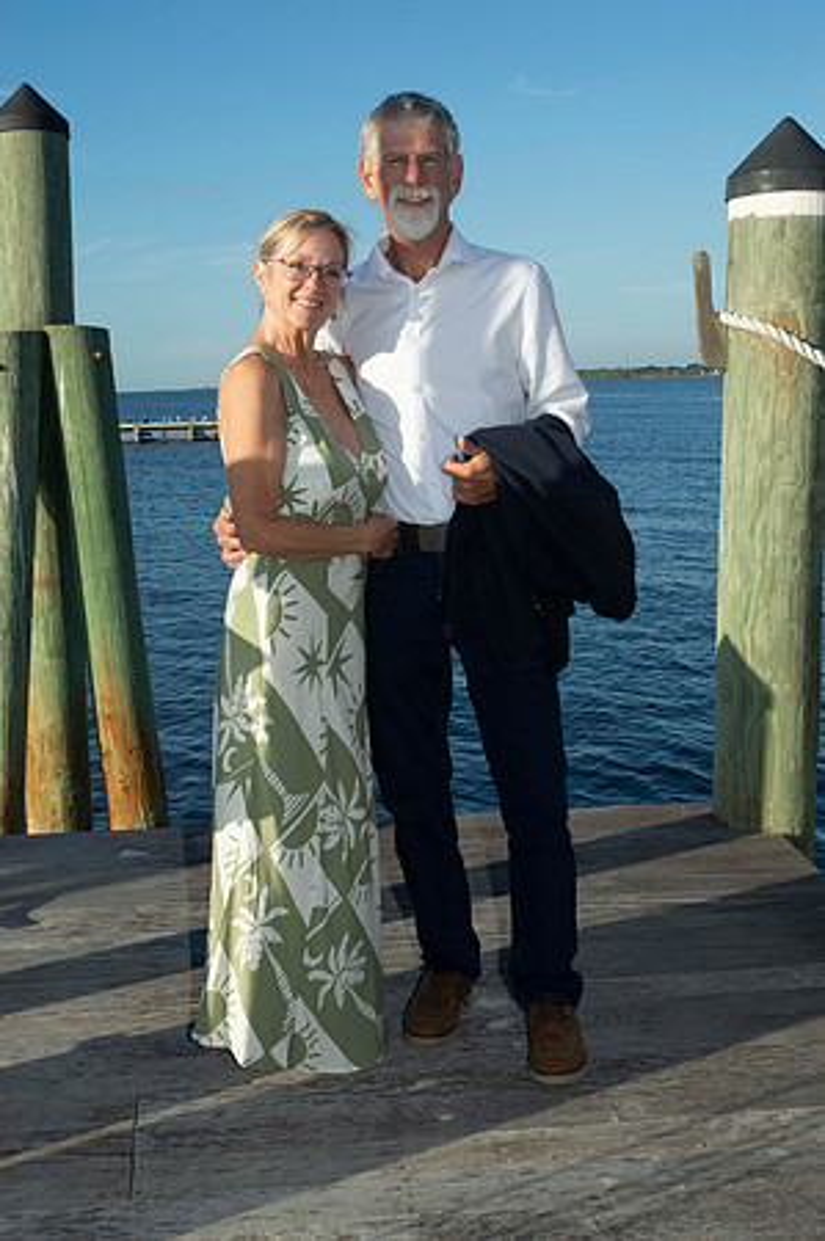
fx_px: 1602
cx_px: 412
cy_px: 620
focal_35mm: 46
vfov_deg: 42.4
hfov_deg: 28.9
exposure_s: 1/160
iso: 100
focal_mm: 31
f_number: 10
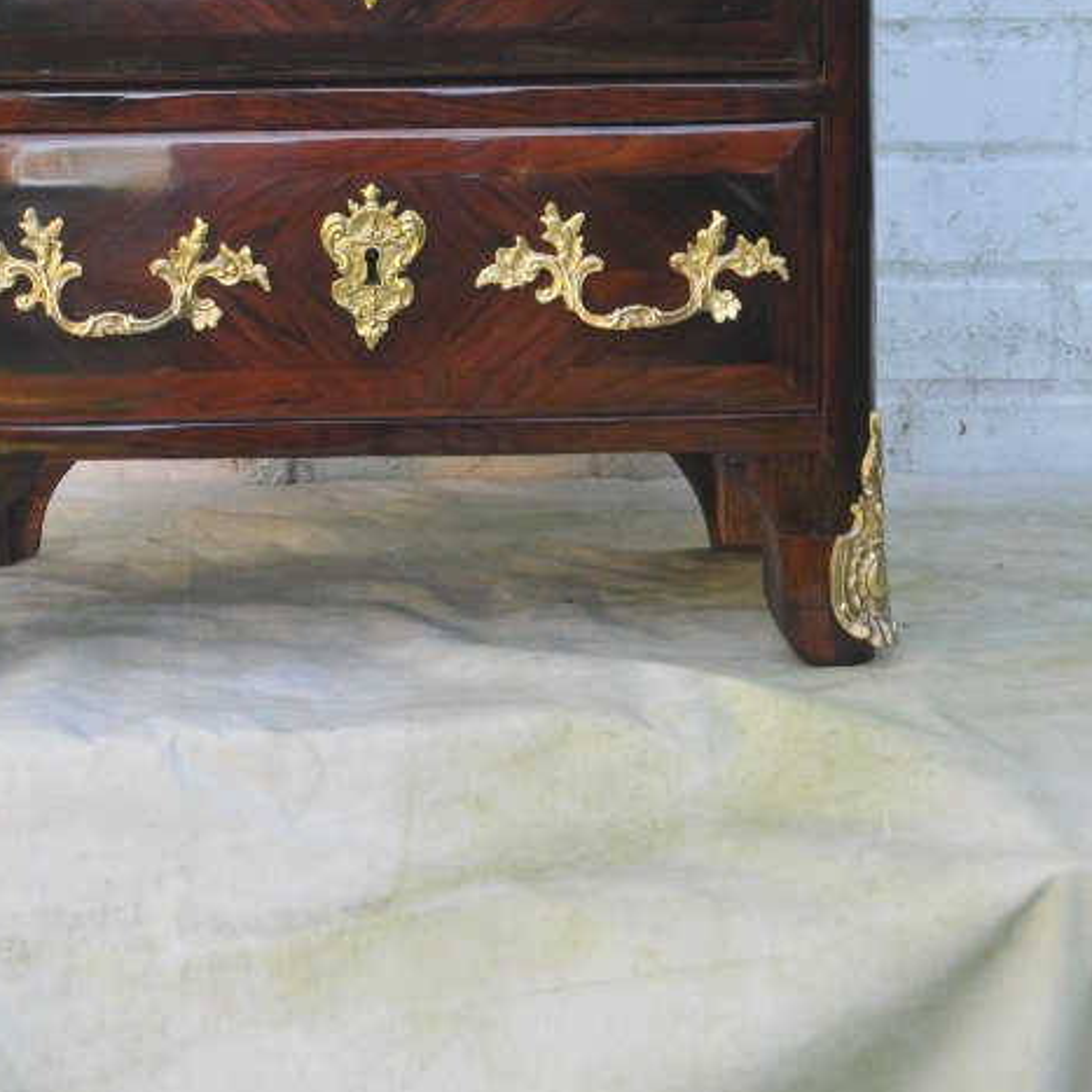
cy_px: -108
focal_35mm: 85
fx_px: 3034
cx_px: 382
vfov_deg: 19.5
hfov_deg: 20.3
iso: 400
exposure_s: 1/100
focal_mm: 26
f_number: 5
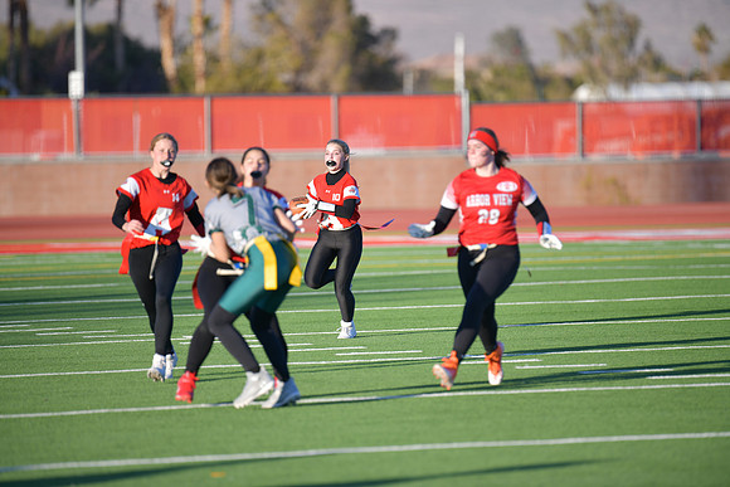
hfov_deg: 6.9
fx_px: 6084
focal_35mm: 300
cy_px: 244
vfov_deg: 4.6
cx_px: 365
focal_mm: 300
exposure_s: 1/800
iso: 72
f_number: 2.8
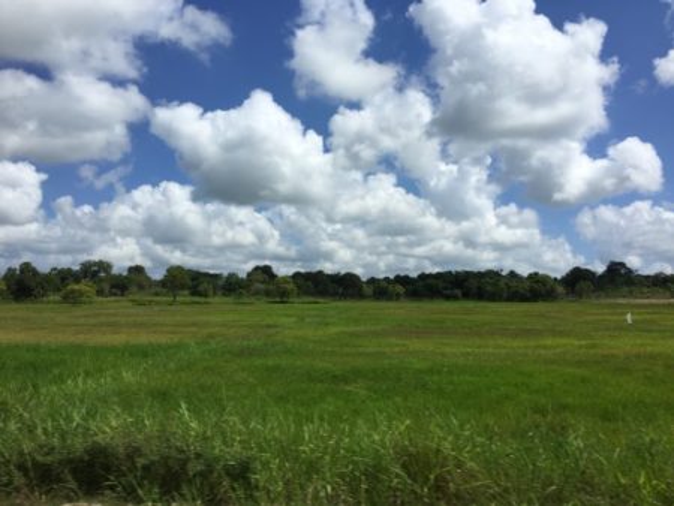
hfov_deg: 61.6
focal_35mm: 29
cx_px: 337
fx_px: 565
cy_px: 253
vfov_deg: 48.3
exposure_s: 1/739
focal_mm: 4.15
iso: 25
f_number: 2.2
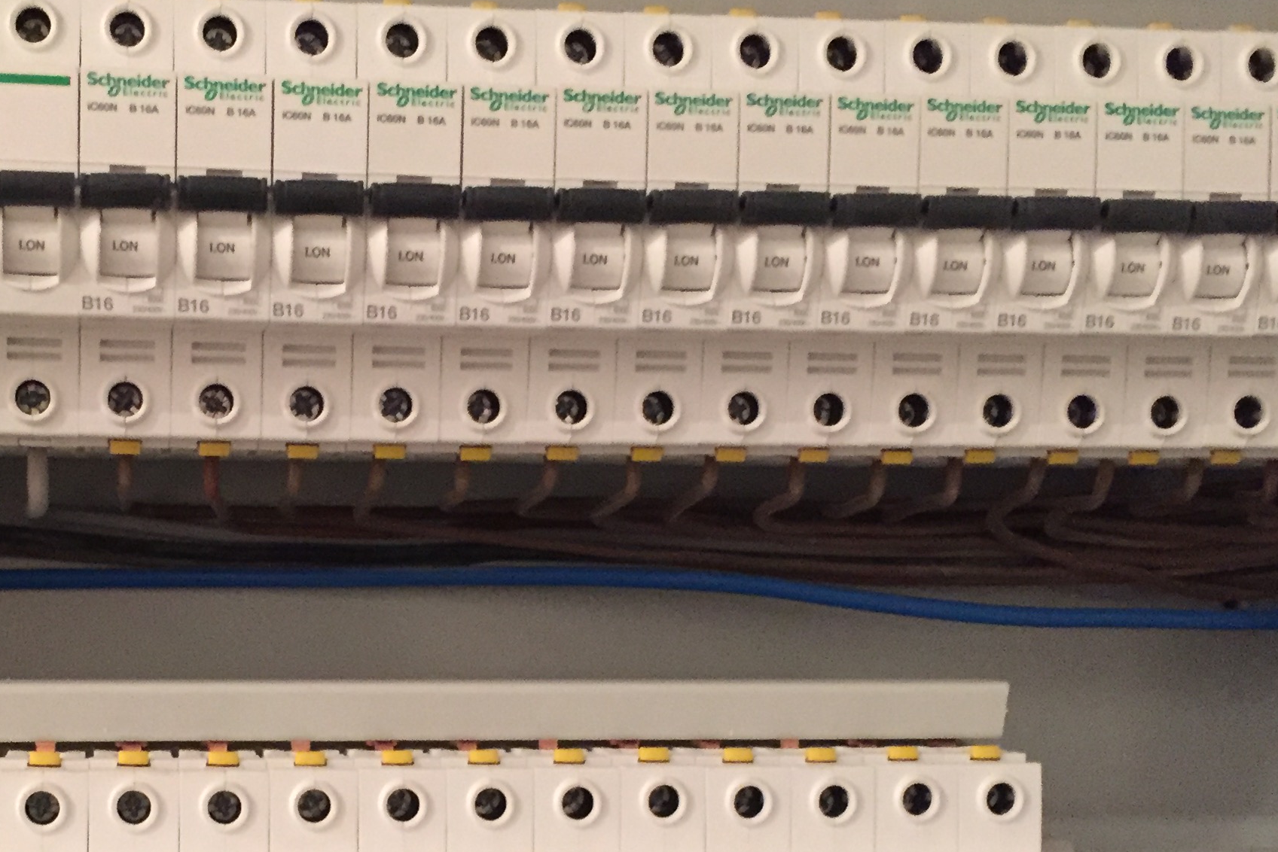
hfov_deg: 34.0
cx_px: 368
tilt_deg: -3.8
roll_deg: +0.7
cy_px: 730
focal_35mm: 58
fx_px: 2059
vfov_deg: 22.9
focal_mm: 4.15
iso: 320
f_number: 2.2
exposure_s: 1/17
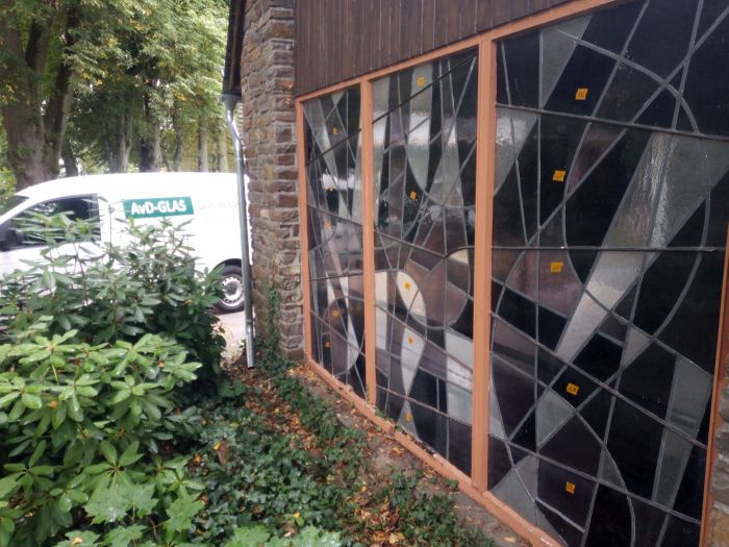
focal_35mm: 20
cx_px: 364
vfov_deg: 66.0
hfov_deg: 81.7
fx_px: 421
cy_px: 274
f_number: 2
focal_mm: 3.52
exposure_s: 1/33.3
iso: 178
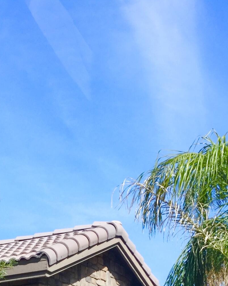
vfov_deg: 20.3
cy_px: 316
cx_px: 18
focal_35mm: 90
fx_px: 759
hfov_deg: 16.8
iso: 25
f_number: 2.4
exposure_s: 1/272
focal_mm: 3.3
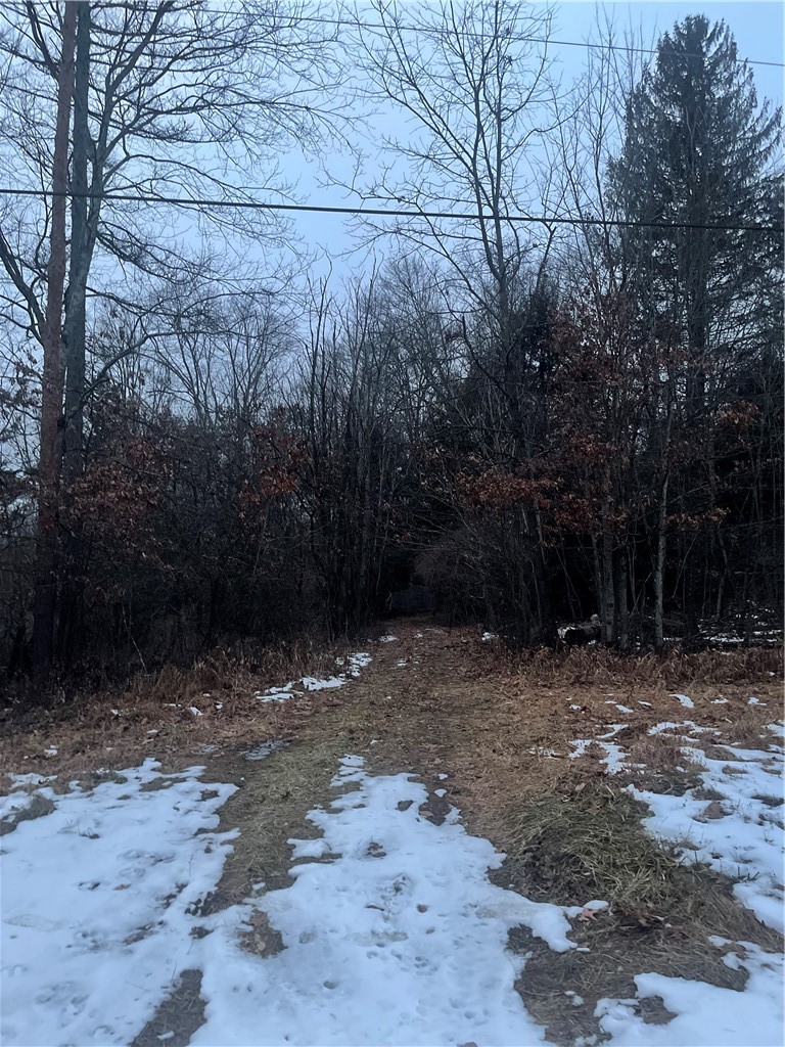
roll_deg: +0.4
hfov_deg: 54.9
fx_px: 756
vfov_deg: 69.4
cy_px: 524
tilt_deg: +4.3
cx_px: 392
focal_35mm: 25
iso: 800
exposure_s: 1/30
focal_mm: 5.1
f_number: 1.6
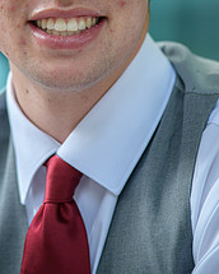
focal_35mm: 295
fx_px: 2390
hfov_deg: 5.2
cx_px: 89
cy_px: 8
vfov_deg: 6.5
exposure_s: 1/400
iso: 250
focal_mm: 150
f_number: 2.8
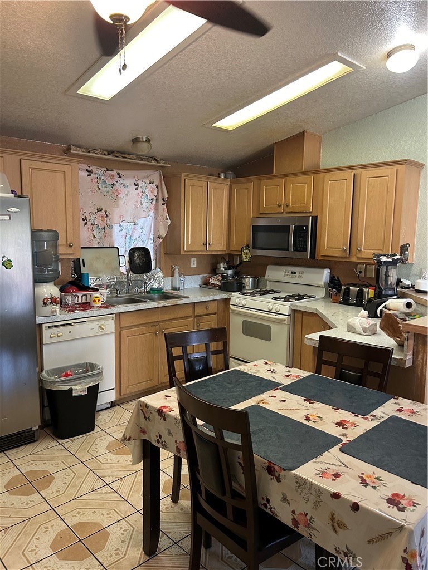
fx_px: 429
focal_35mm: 26
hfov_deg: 53.1
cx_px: 214
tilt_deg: -9.6
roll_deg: -2.2
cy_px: 285
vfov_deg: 67.3
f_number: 1.5
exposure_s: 1/60
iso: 320
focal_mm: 5.7
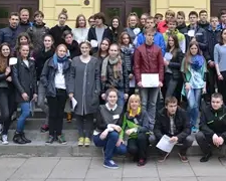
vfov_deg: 25.3
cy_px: 34
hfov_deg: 31.6
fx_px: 394
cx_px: 162
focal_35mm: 59
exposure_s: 1/125
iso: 160
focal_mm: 21
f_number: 5.6
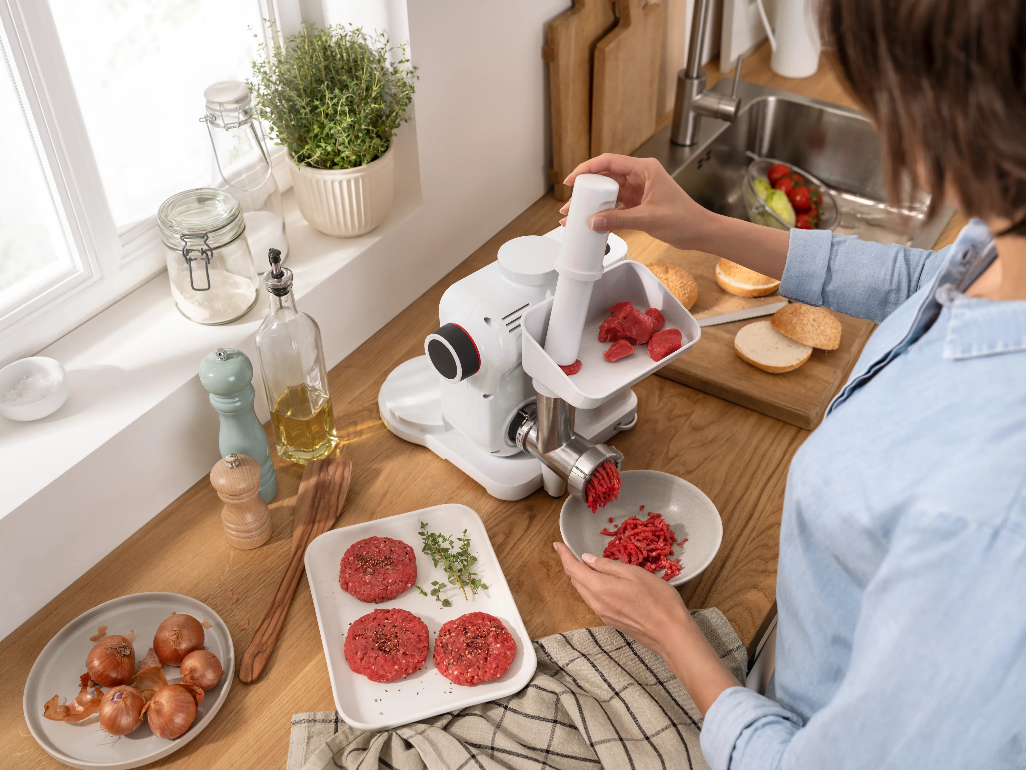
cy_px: 385
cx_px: 513
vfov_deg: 39.7
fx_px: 1067
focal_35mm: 36
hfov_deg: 51.4
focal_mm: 45
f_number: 5
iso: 100
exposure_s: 1/125
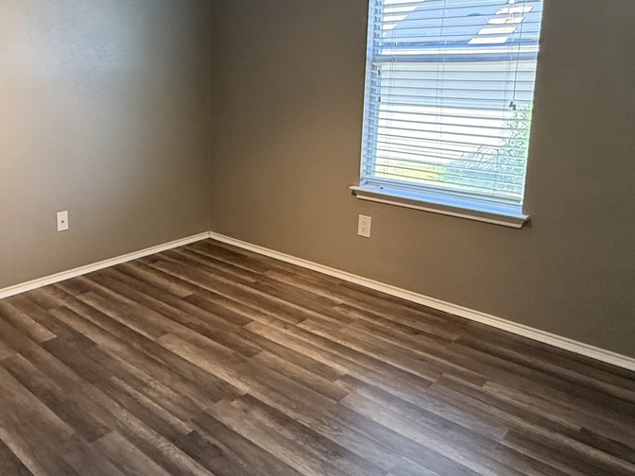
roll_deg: -0.8
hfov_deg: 58.7
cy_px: 162
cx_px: 217
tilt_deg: -9.2
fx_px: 550
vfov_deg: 46.1
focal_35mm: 30
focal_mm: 2.22
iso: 320
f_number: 2.2
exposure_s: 1/120
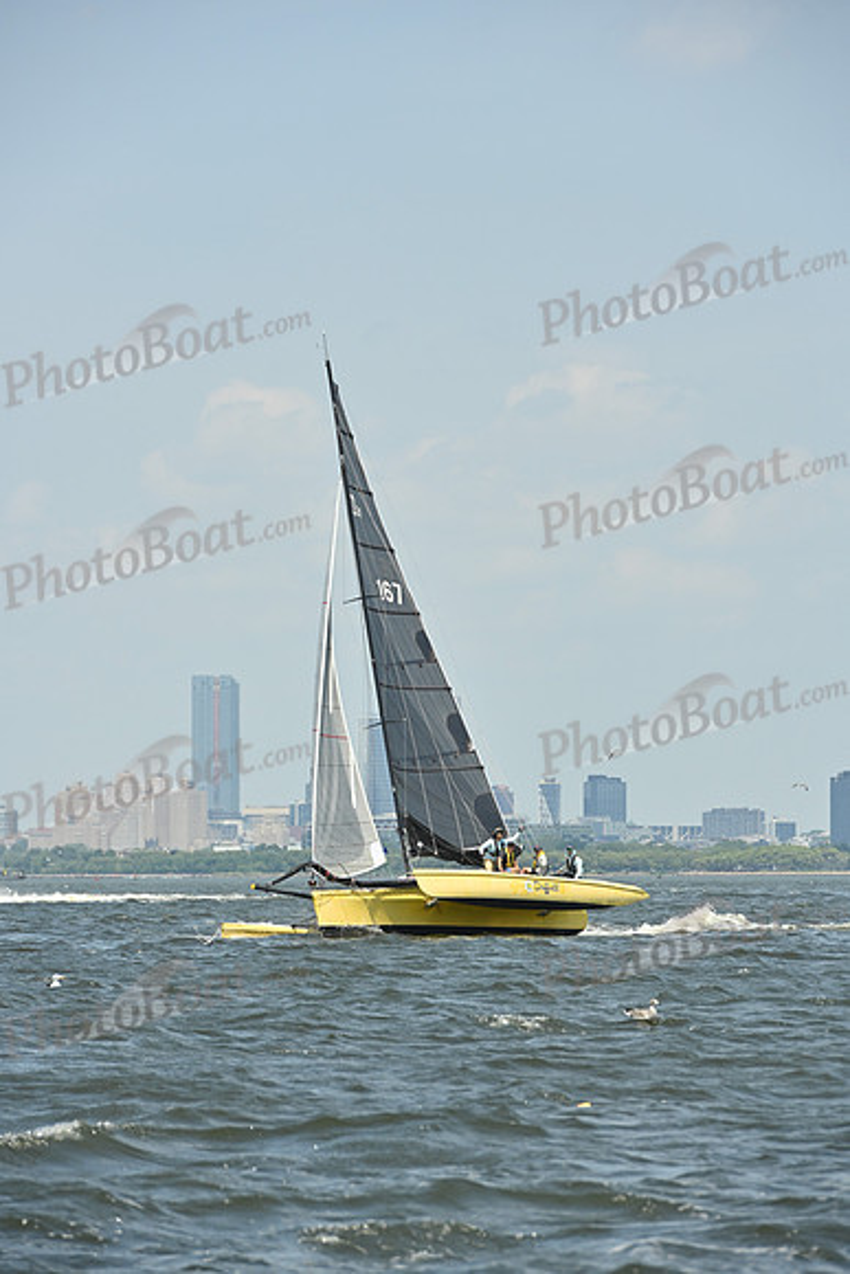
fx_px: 7079
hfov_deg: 6.9
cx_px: 425
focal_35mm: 200
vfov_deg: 10.3
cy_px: 637
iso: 320
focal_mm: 200
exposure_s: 1/1250
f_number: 8
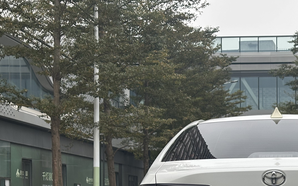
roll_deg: +0.5
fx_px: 780
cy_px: 189
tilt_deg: +0.9
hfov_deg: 21.1
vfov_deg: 13.4
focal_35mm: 96
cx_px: 271
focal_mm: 6.86
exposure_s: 1/511
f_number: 1.78
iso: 64
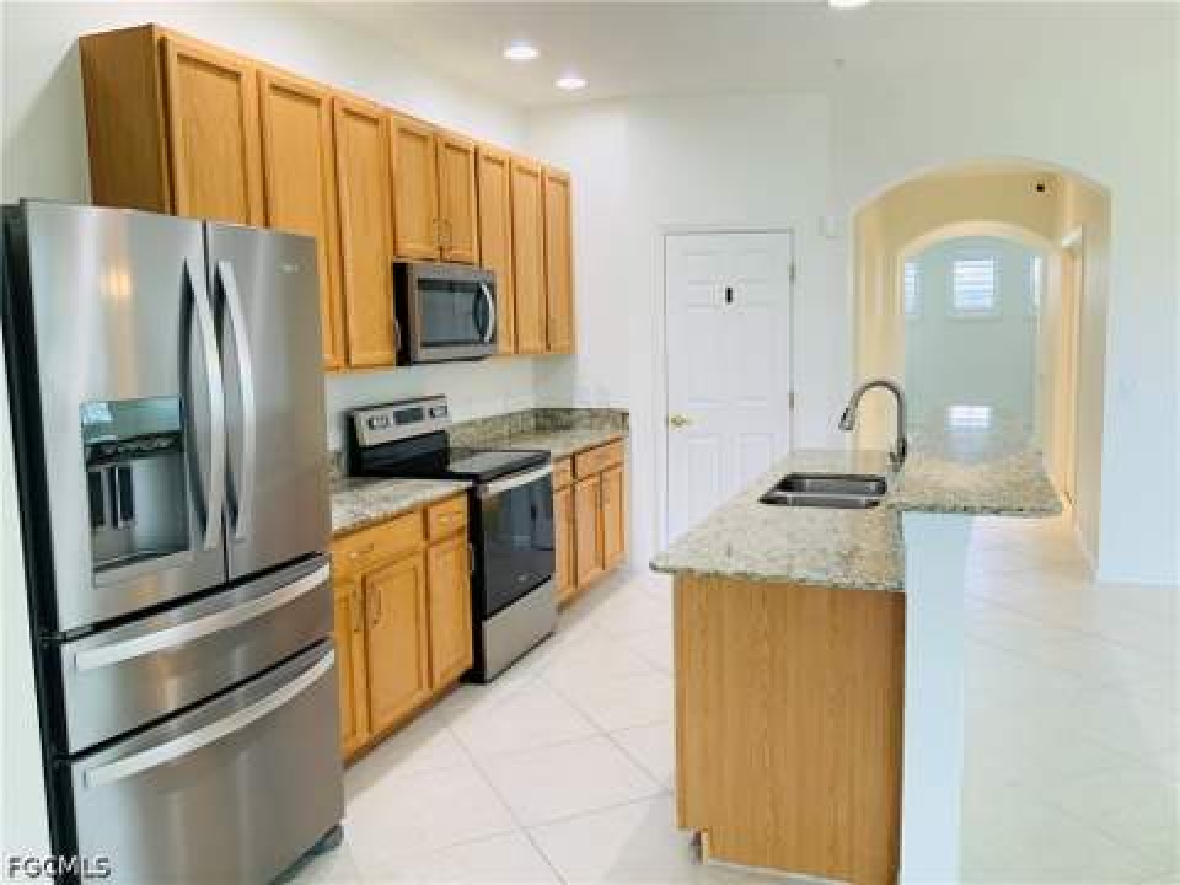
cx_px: 590
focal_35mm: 29
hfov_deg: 61.7
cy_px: 442
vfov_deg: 48.2
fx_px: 989
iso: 50
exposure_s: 1/60
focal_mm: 3
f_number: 1.8
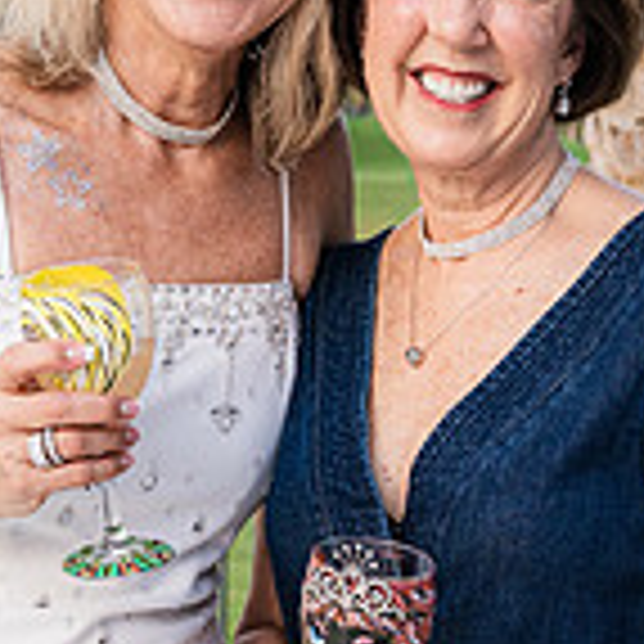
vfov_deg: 13.4
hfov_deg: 13.4
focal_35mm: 130
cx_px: 360
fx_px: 2736
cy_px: 345
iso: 640
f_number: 4.5
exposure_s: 1/125
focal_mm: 36
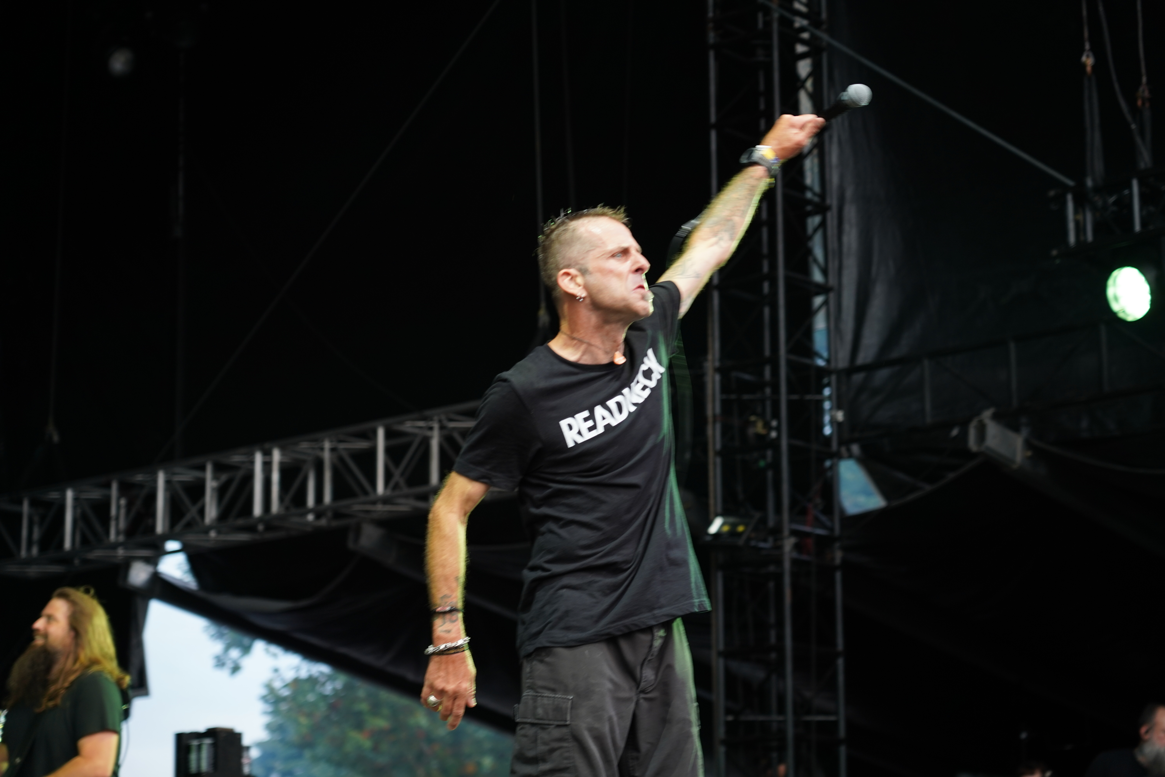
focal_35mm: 84
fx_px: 2718
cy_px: 388
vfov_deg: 16.3
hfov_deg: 24.2
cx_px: 582
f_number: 4
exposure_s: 1/100
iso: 400
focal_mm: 84
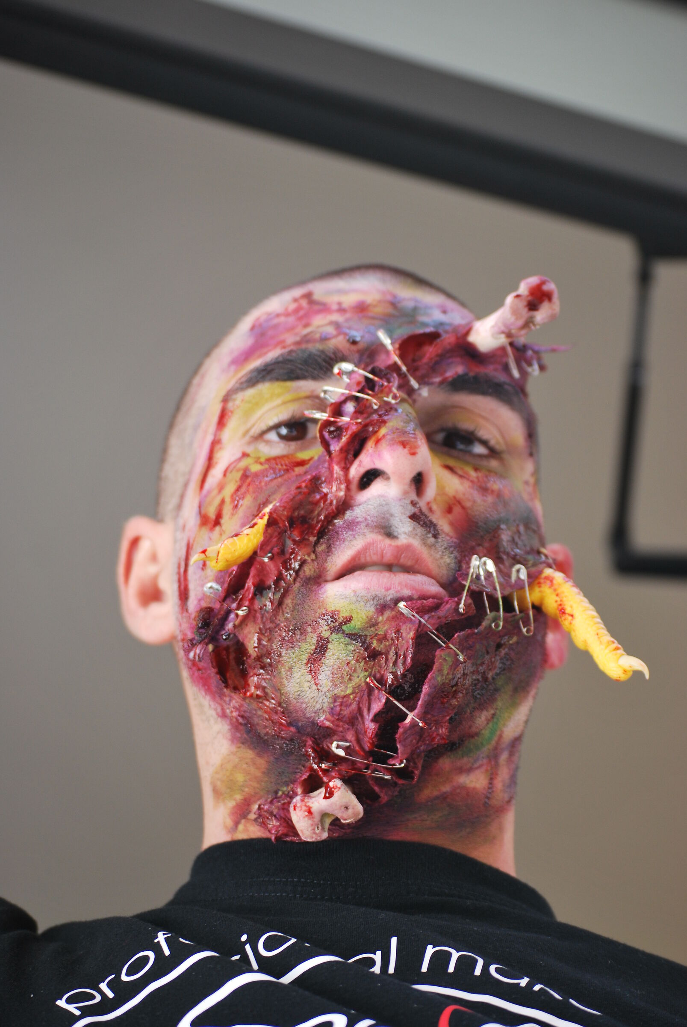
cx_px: 344
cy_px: 514
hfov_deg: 16.6
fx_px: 2354
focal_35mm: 82
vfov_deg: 24.6
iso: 200
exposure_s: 1/80
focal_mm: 55
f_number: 4.5
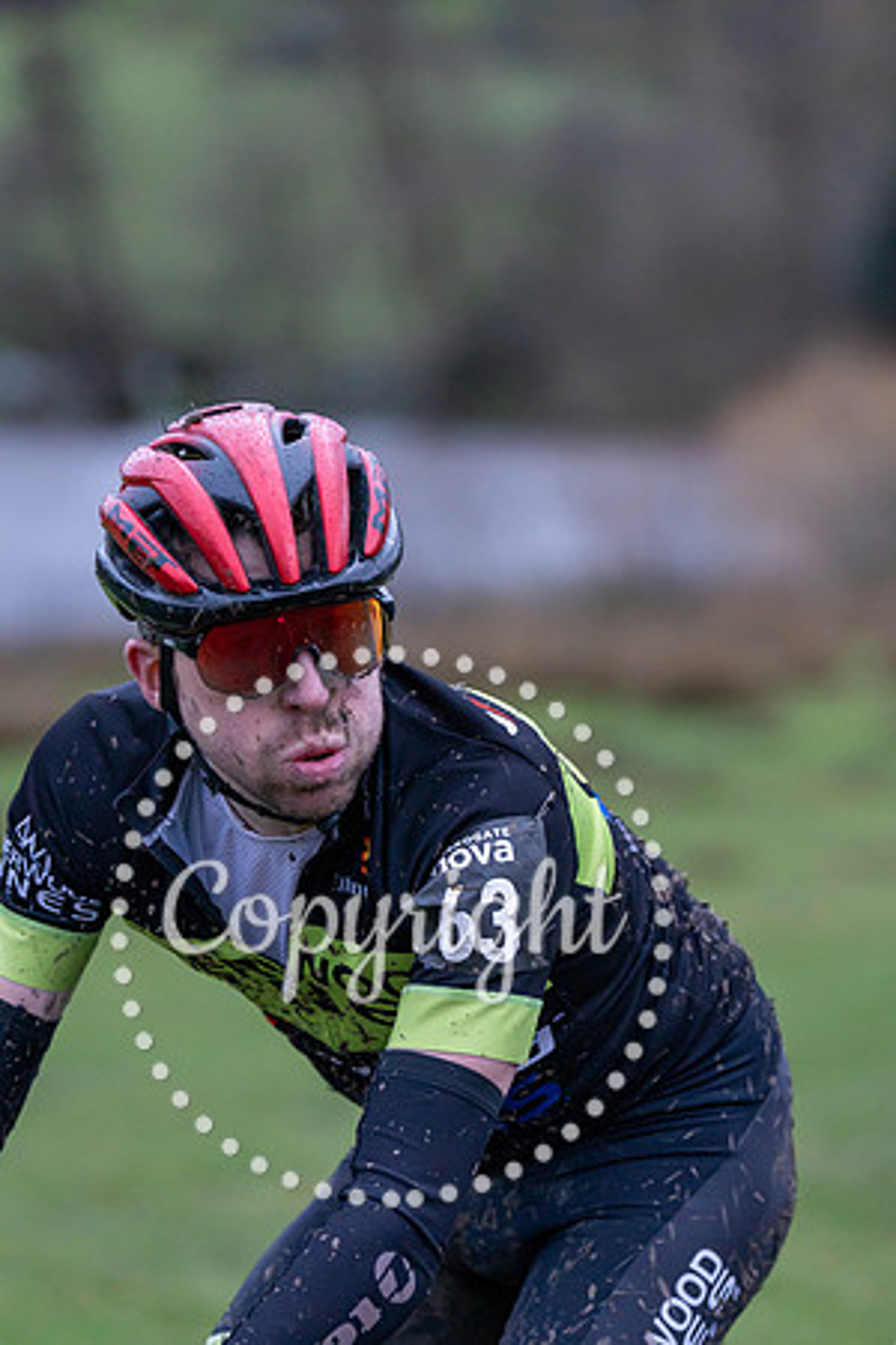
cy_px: 672
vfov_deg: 12.5
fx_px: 6160
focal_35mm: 165
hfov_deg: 8.3
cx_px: 448
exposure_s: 1/500
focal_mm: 165
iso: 6400
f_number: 4
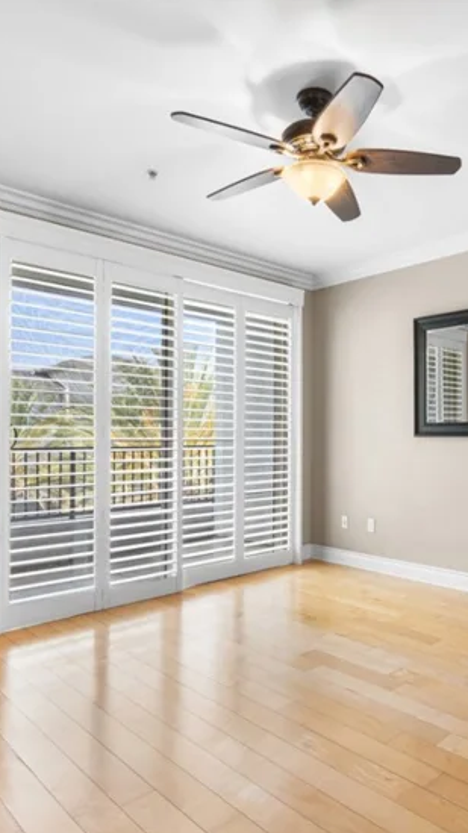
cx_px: 335
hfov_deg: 46.4
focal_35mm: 24
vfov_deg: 76.3
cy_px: 420
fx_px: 530
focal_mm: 10
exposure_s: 1/8
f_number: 7.1
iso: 320
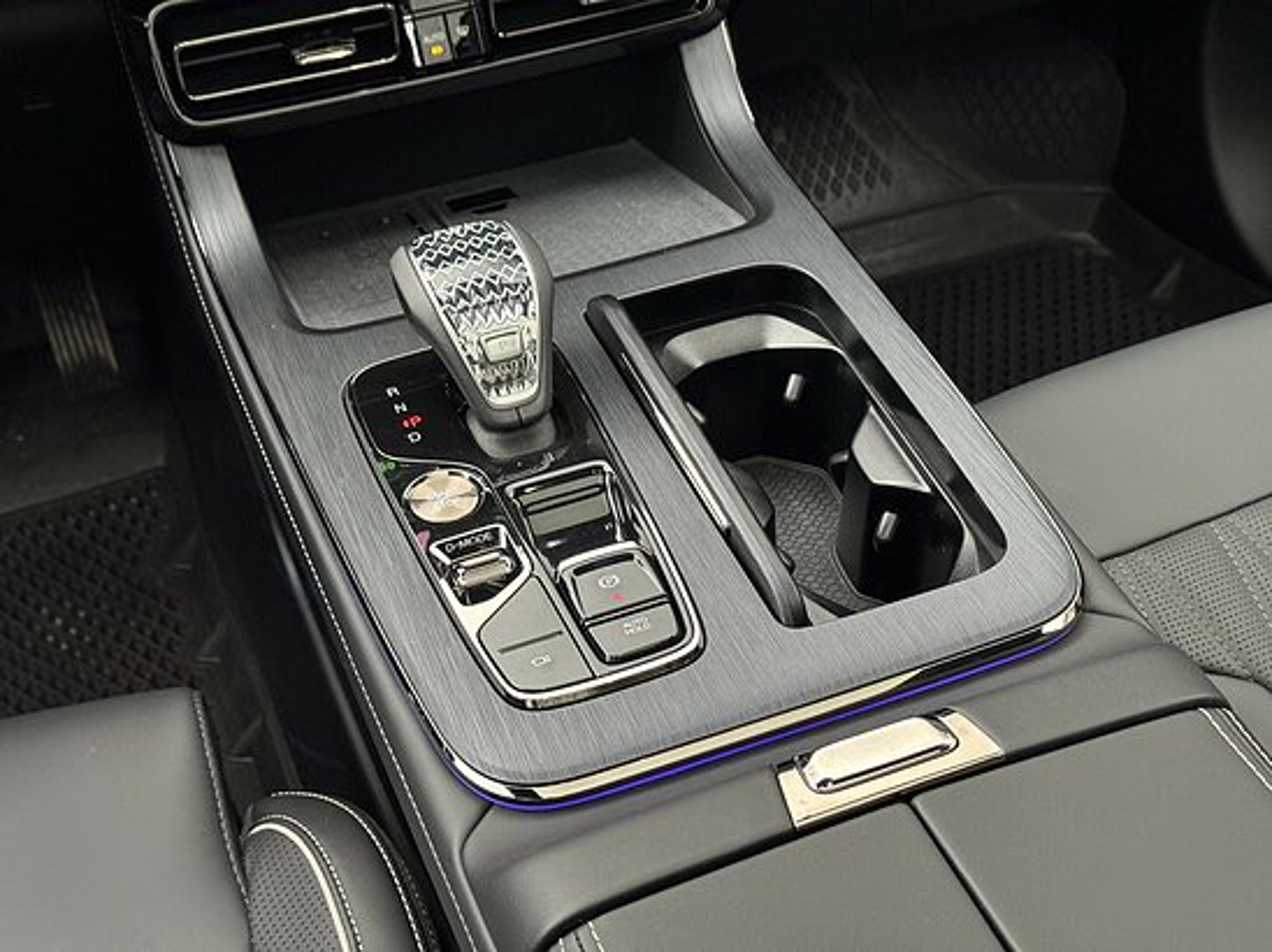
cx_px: 636
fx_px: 1762
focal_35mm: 48
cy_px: 476
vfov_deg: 30.2
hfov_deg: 39.7
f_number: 1.78
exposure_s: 1/40
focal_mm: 6.76
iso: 400
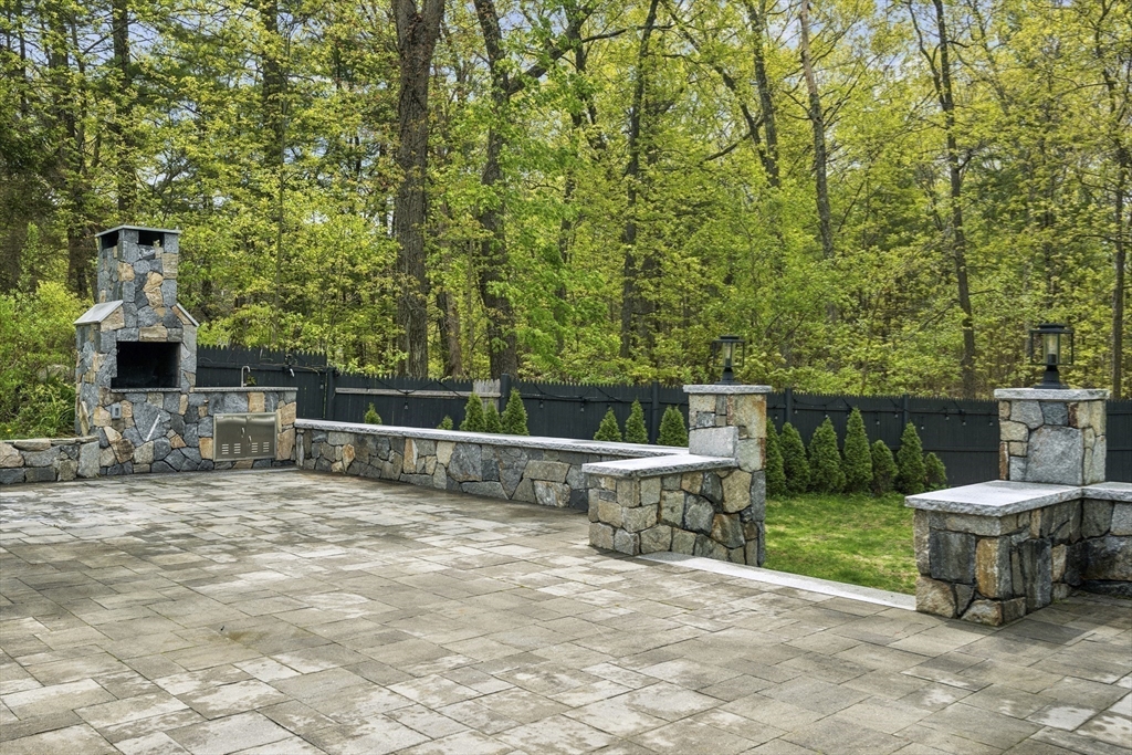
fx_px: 943
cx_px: 566
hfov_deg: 61.9
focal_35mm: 30
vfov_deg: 43.6
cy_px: 378
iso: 500
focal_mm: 30
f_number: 9
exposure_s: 1/100
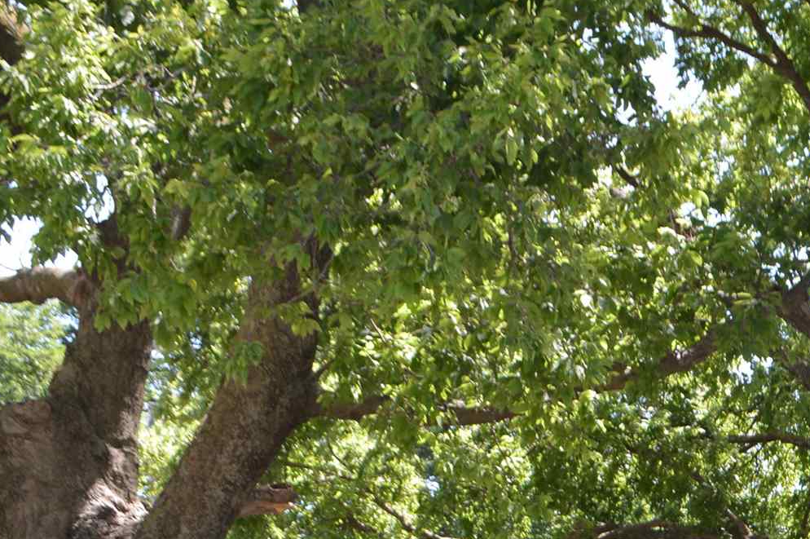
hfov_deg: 19.7
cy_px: 669
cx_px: 704
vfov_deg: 13.0
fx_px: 2293
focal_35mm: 102
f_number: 5.6
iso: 125
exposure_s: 1/125
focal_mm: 22
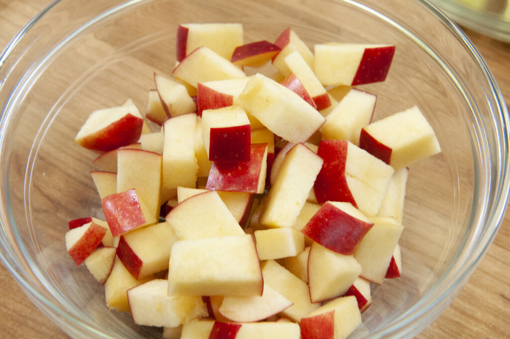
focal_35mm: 63
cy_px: 170
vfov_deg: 21.5
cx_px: 255
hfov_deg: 31.9
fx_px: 891
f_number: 9
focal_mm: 42
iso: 800
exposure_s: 1/40
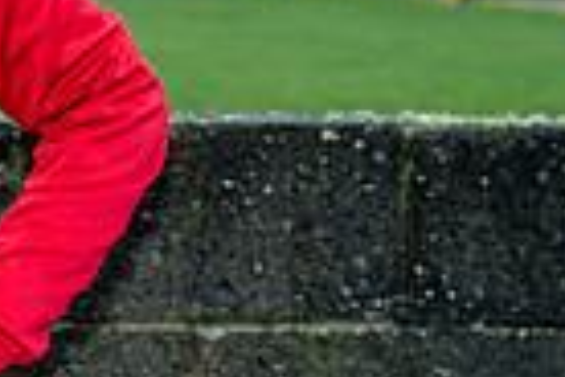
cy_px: 18
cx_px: -483
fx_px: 3092
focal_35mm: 197
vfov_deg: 7.0
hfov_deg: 9.8
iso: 100
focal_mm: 47
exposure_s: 1/200
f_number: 4
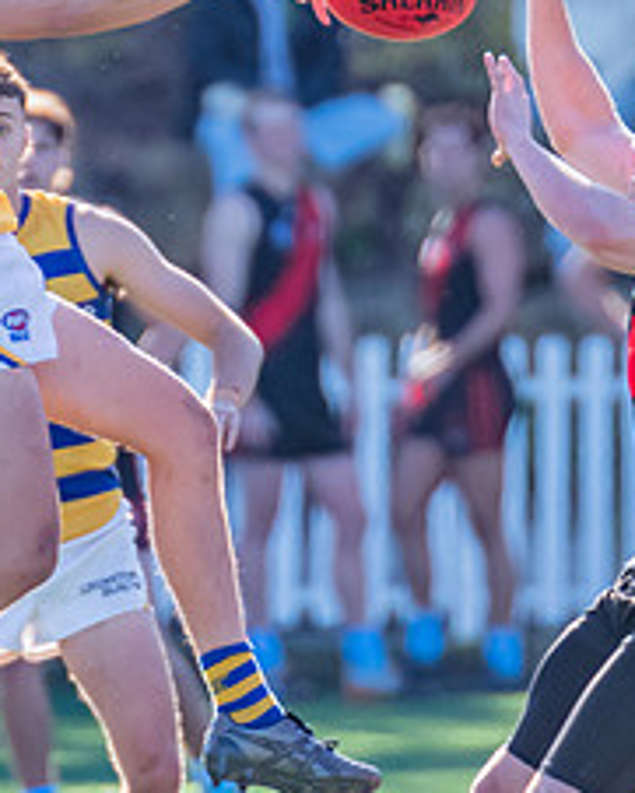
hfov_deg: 0.8
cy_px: 133
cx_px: -98
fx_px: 43783
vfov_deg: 1.0
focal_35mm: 1865
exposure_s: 1/1250
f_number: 5.6
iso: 1250
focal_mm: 550
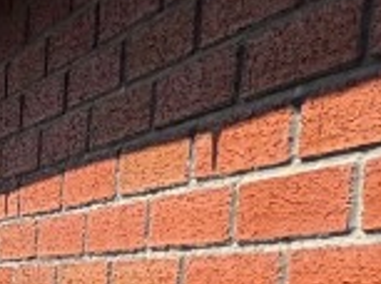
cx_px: -827
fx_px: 1032
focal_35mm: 94
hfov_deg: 10.8
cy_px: 399
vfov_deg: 14.8
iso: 50
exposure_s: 1/2028
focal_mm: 2.22
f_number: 2.2
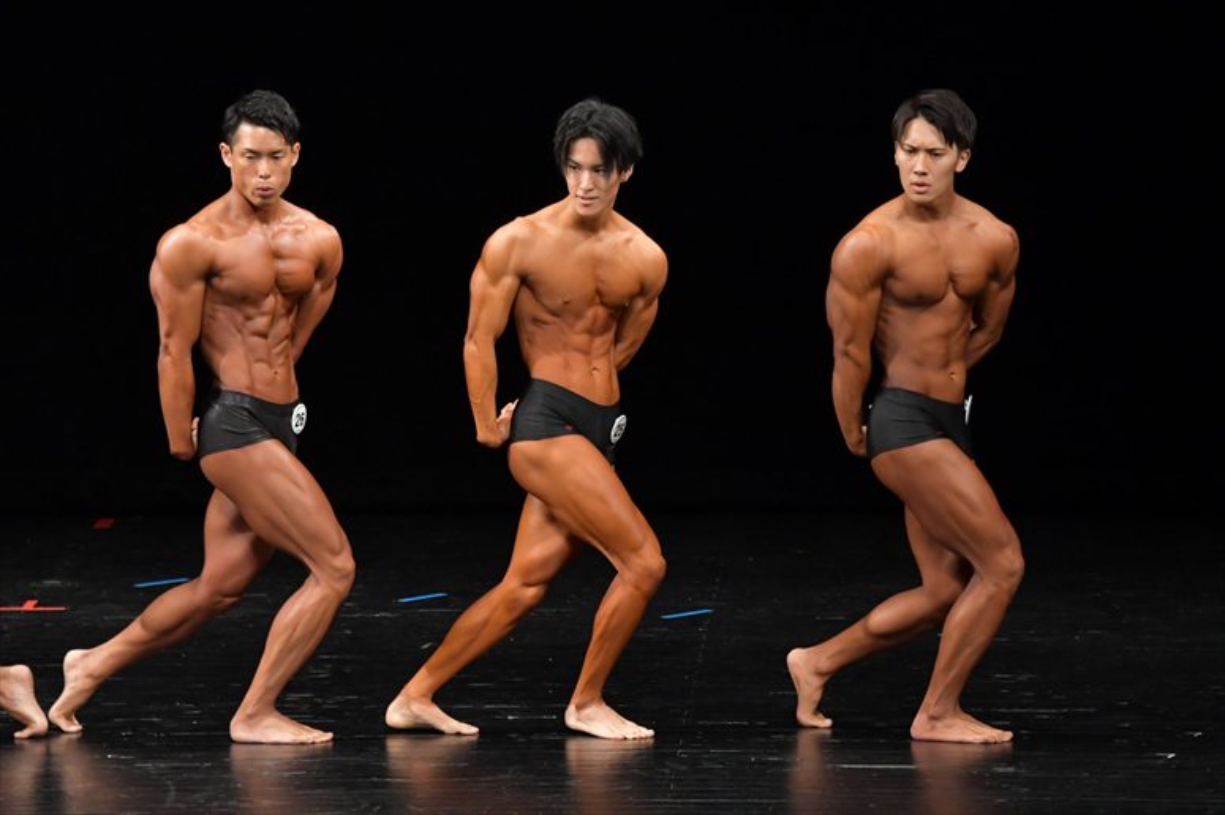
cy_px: 408
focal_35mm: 270
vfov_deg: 5.1
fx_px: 9183
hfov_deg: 7.6
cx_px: 612
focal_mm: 180
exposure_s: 1/400
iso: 3200
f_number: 5.6
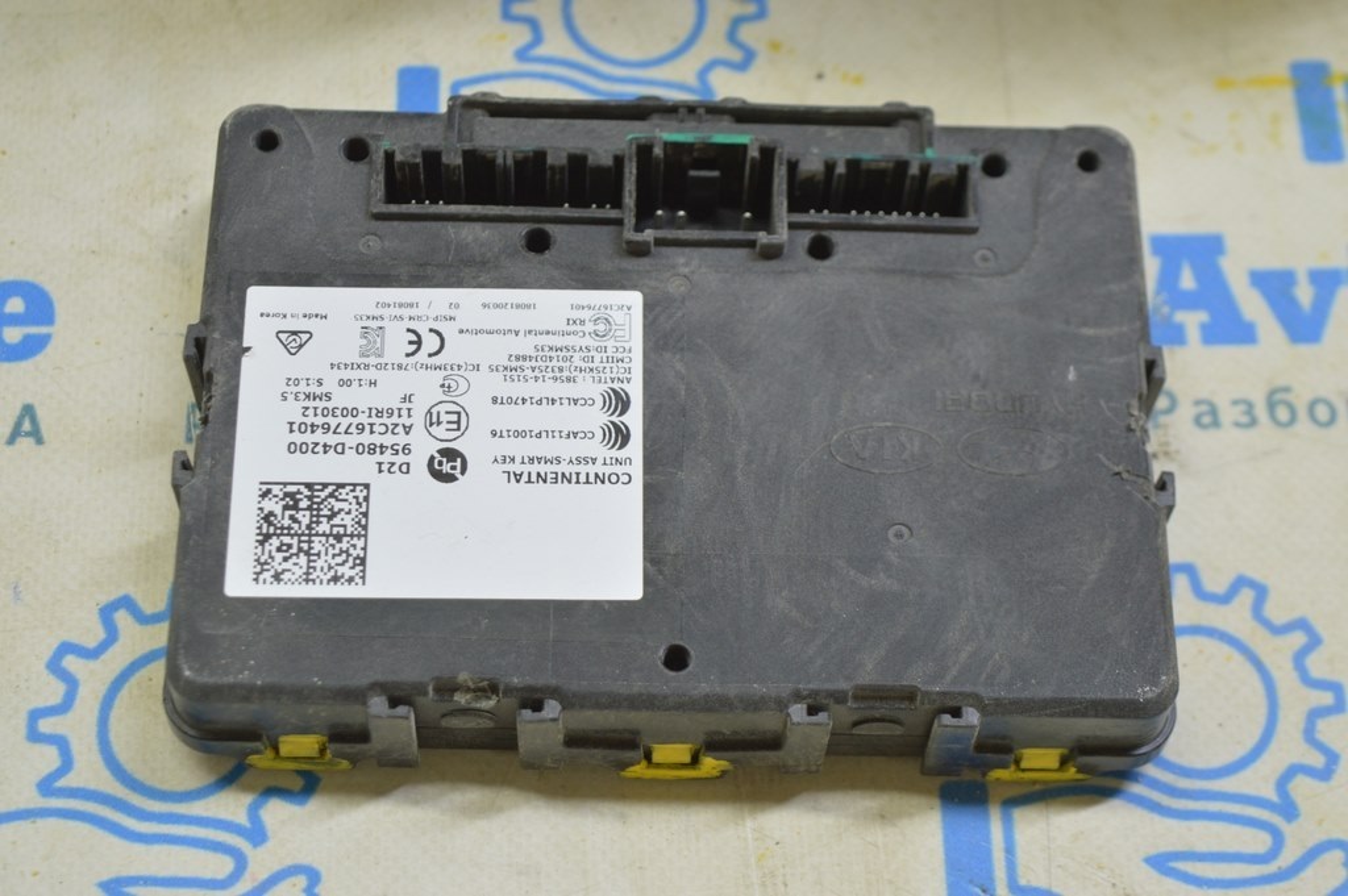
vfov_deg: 19.7
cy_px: 448
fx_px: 2582
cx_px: 674
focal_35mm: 69
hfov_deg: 29.3
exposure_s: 1/20
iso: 400
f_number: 5.6
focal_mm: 46
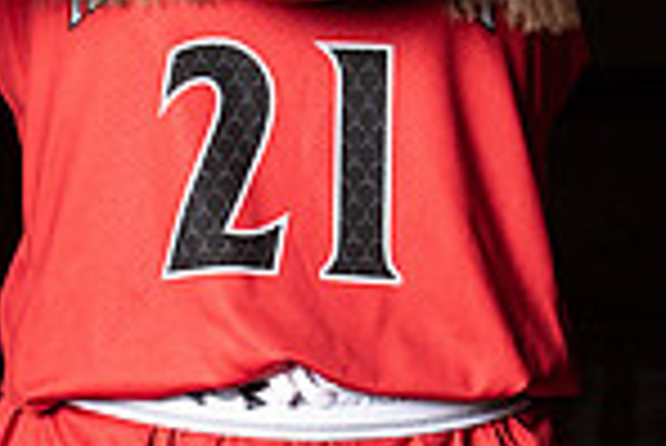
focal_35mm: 274
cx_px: 252
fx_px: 5074
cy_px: -408
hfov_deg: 7.5
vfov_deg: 5.0
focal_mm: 70
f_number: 14
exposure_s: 1/200
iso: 320
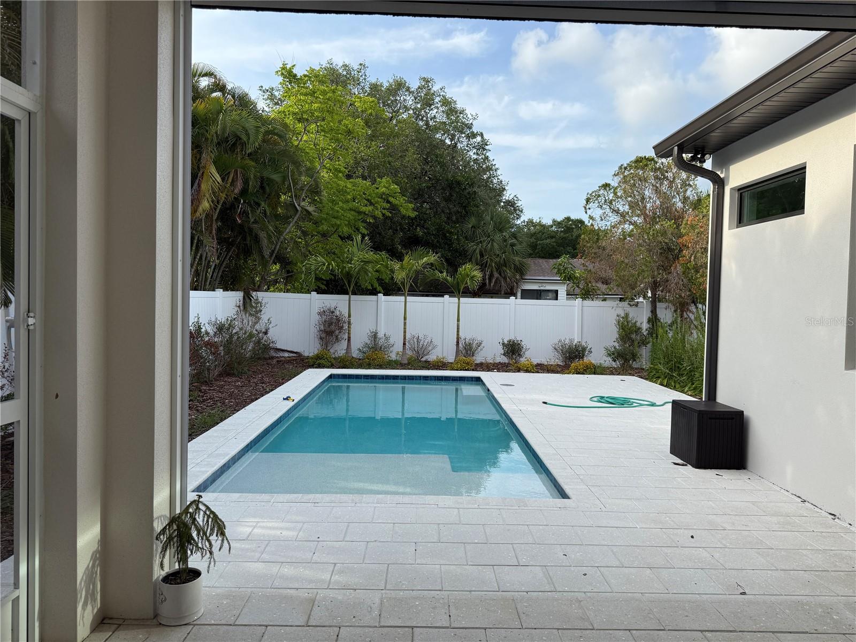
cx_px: 428
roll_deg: -1.3
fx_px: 593
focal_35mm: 24
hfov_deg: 71.6
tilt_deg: -1.0
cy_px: 321
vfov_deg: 56.8
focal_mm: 6.76
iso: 80
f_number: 1.78
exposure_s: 1/1949
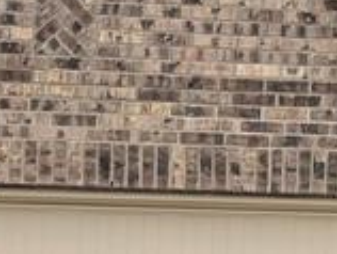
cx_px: 314
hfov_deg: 11.7
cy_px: 267
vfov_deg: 8.8
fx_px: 1638
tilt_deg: +1.0
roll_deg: -0.7
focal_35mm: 168
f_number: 1.6
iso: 32
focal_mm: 5.1
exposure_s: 1/735
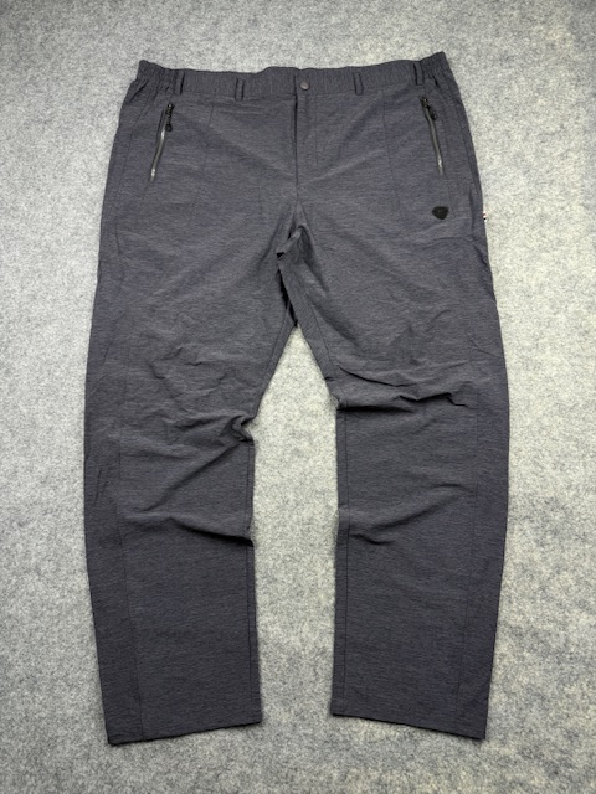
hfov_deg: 56.8
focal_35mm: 24
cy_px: 397
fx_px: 551
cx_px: 298
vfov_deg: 71.6
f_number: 1.78
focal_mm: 6.76
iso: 64
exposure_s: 1/100
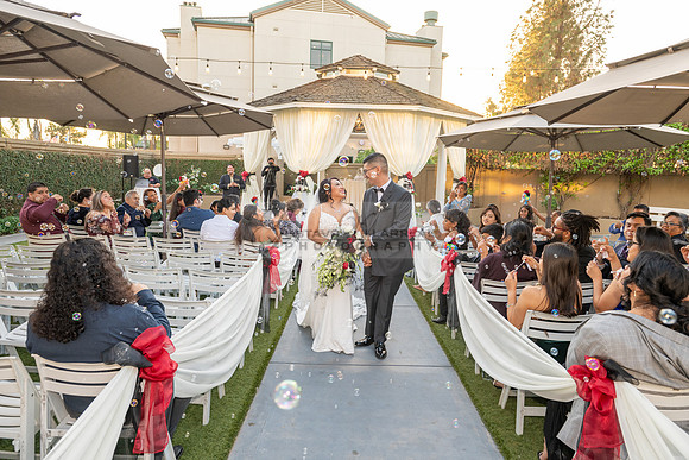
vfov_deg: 53.2
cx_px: 344
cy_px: 230
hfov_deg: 73.7
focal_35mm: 24
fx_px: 459
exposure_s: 1/200
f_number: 5.6
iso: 500
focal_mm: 24
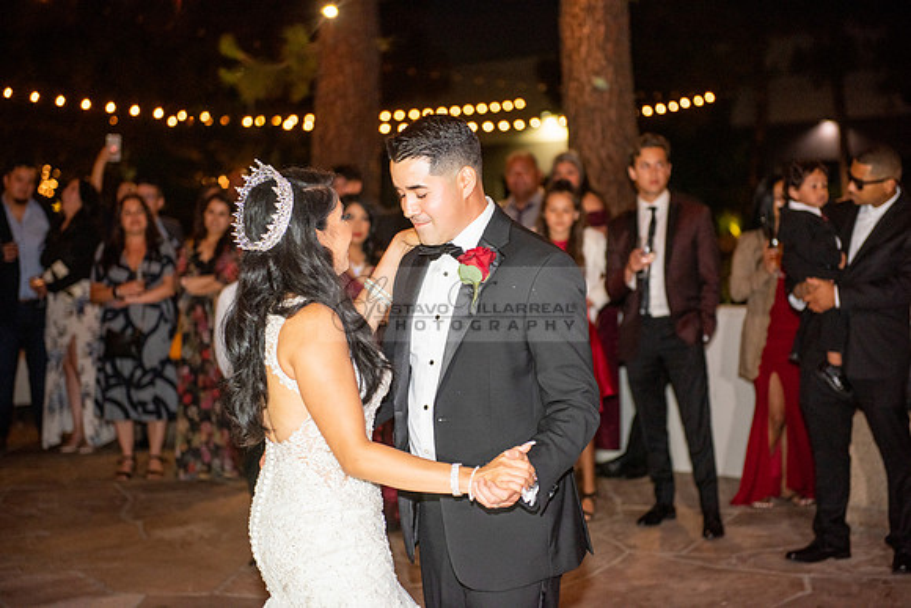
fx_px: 1772
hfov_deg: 28.8
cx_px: 456
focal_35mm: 70
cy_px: 304
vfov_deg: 19.5
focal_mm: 70
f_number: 2.8
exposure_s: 1/125
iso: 1250
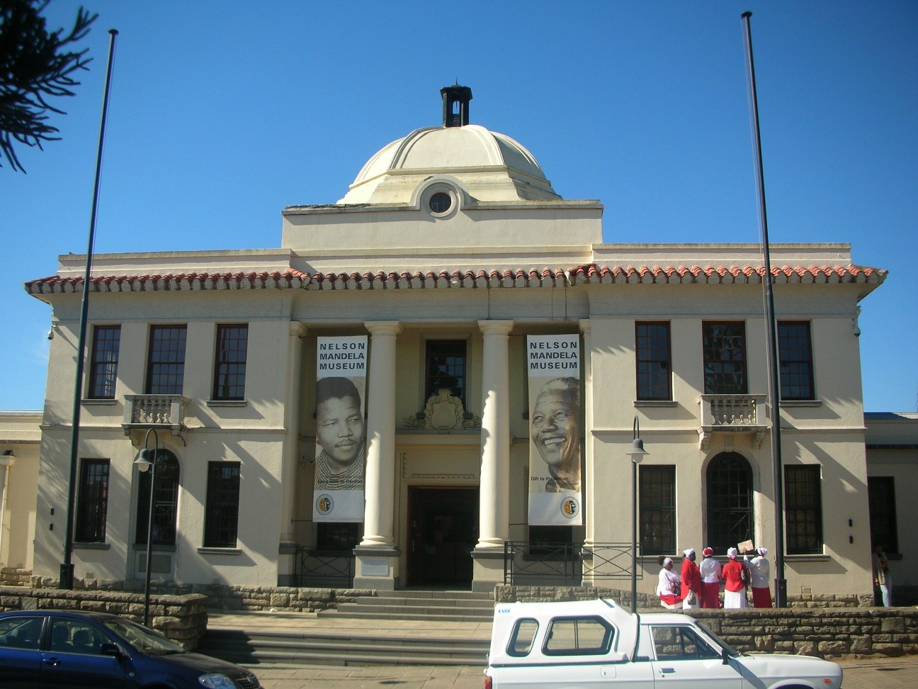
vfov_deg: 40.7
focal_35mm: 35
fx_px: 928
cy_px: 344
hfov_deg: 52.6
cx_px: 459
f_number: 8.5
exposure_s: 1/71
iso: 50
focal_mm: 5.8
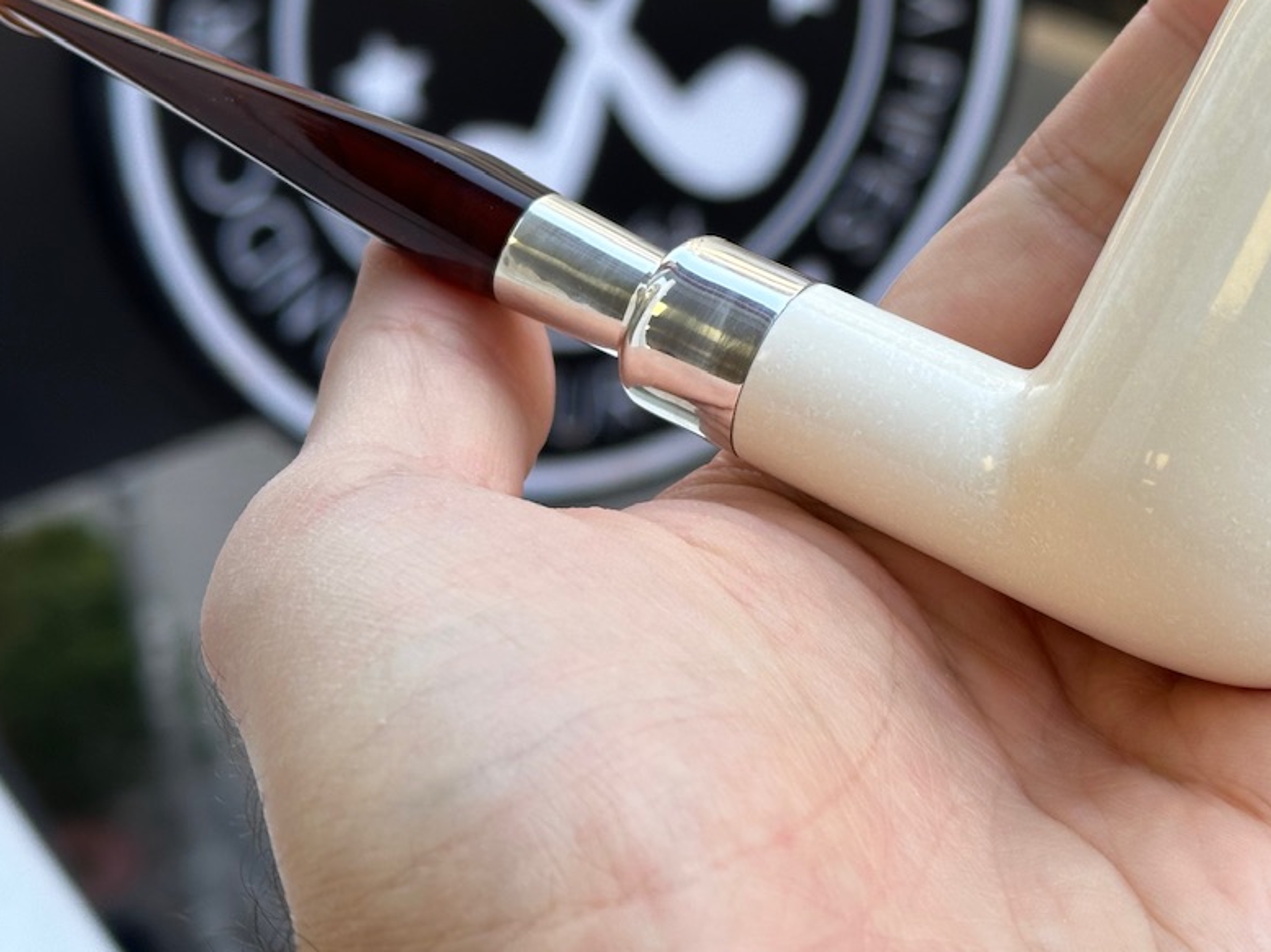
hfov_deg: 24.4
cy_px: 234
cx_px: 959
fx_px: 2900
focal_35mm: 79
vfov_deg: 18.5
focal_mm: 6.86
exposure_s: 1/281
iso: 64
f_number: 1.78
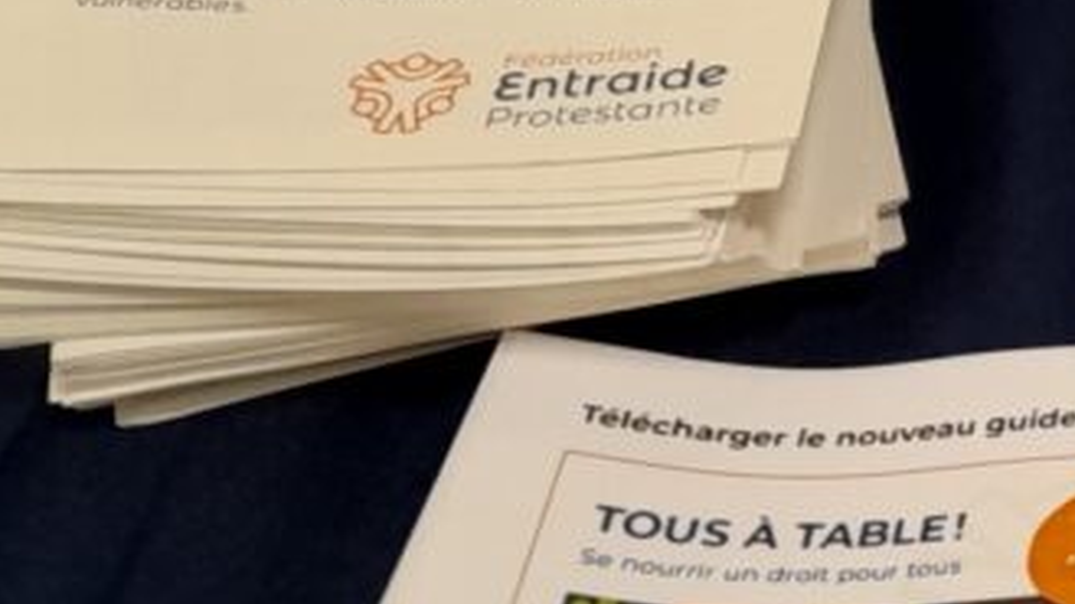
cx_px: 2163
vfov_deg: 9.5
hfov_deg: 14.1
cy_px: 294
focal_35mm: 127
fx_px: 3620
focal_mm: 4.6
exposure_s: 1/50
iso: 100
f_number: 2
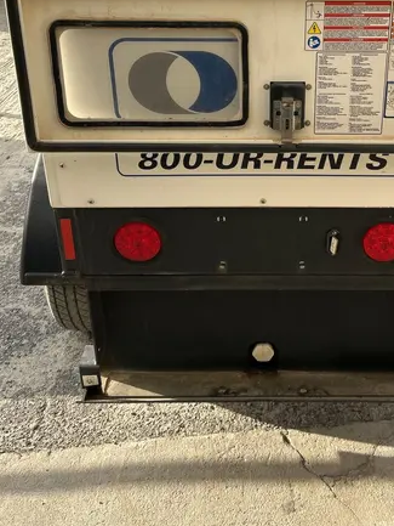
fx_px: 667
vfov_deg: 40.8
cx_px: 275
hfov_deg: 32.5
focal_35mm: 44
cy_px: 92
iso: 50
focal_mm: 5.7
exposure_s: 1/2045
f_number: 1.5
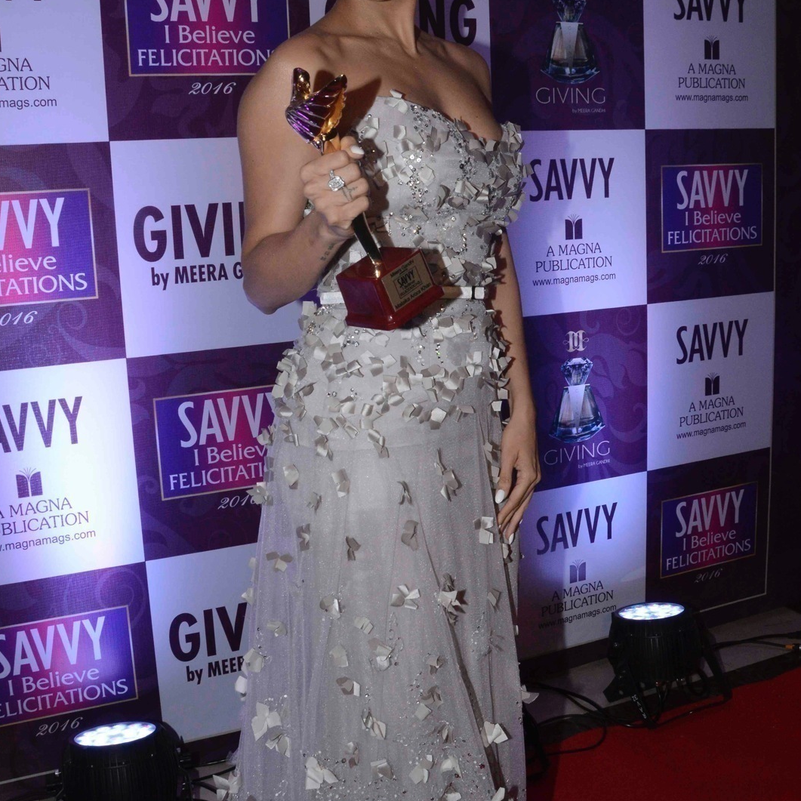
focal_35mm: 39
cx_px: 383
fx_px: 1021
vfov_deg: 42.8
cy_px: 389
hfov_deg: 42.8
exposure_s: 1/160
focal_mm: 18
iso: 800
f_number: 13
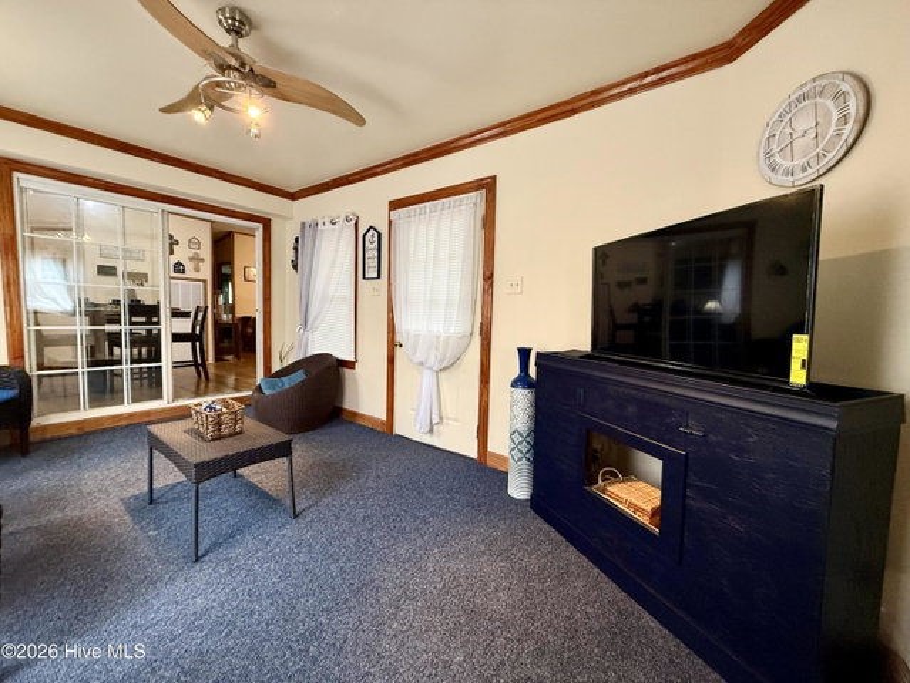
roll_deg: -2.1
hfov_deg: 102.0
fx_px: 368
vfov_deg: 85.7
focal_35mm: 14
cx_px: 455
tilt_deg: -3.9
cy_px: 342
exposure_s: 1/60
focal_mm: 2.22
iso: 400
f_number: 2.2
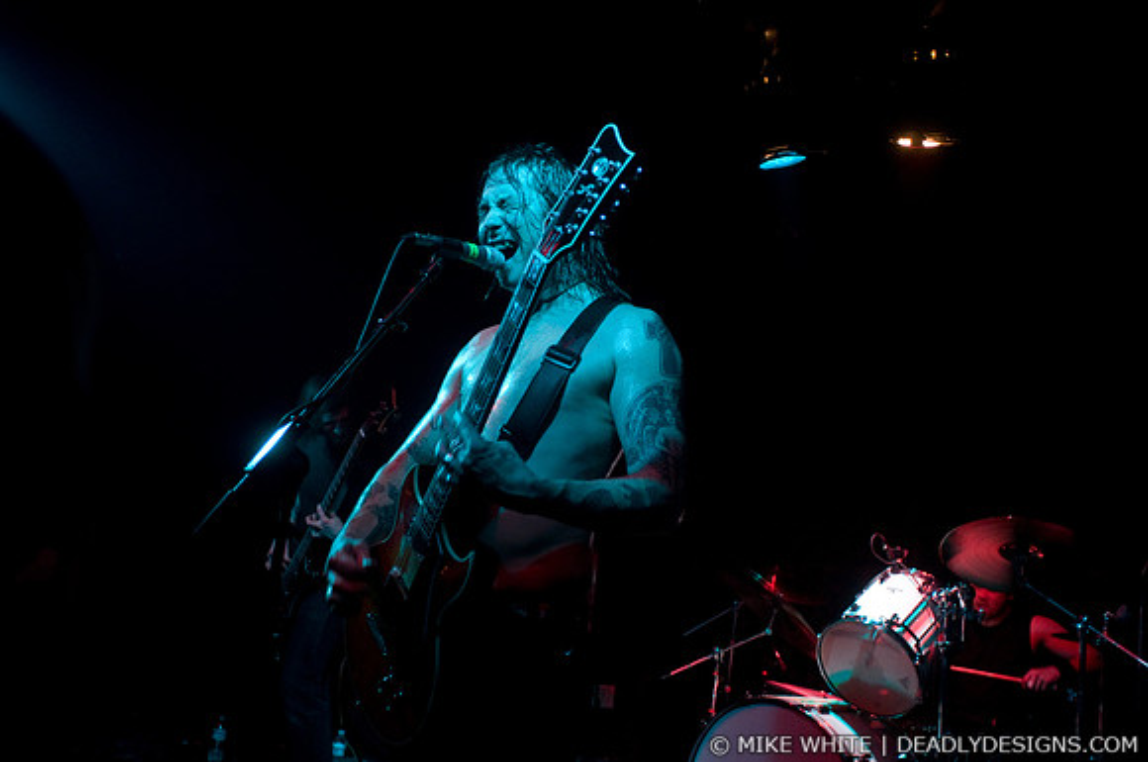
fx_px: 955
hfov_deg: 62.0
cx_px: 574
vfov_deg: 43.5
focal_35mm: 30
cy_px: 381
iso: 1250
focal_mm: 20
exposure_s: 1/60
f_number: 2.8
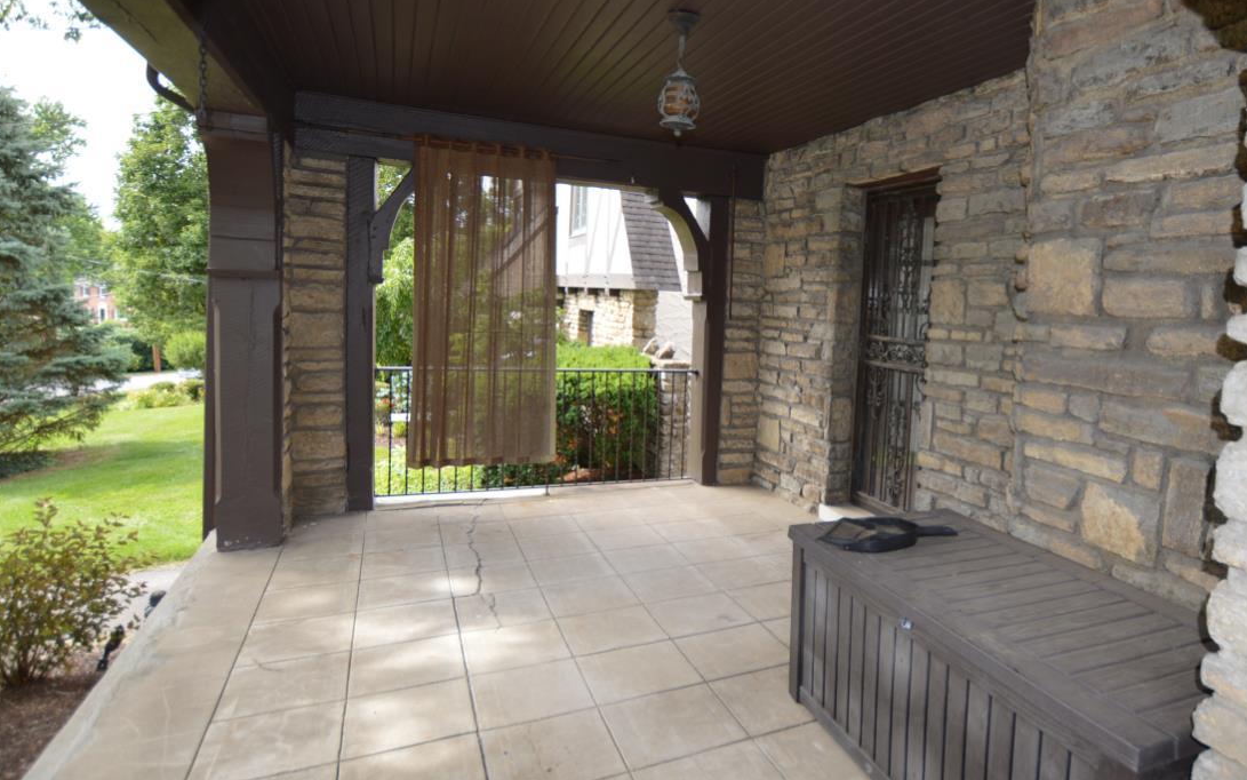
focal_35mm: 21
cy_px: 363
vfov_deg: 57.2
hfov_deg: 80.8
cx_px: 776
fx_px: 714
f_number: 4
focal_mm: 10
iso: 125
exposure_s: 1/125
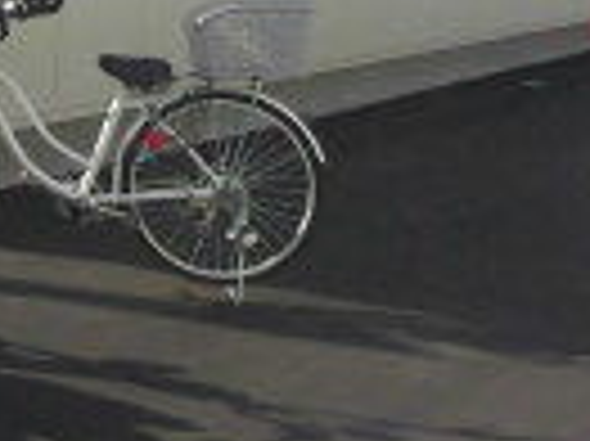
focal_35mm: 117
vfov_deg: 12.0
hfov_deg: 14.3
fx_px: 1992
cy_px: -234
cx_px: -549
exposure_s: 1/200
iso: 100
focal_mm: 4.3
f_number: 7.8
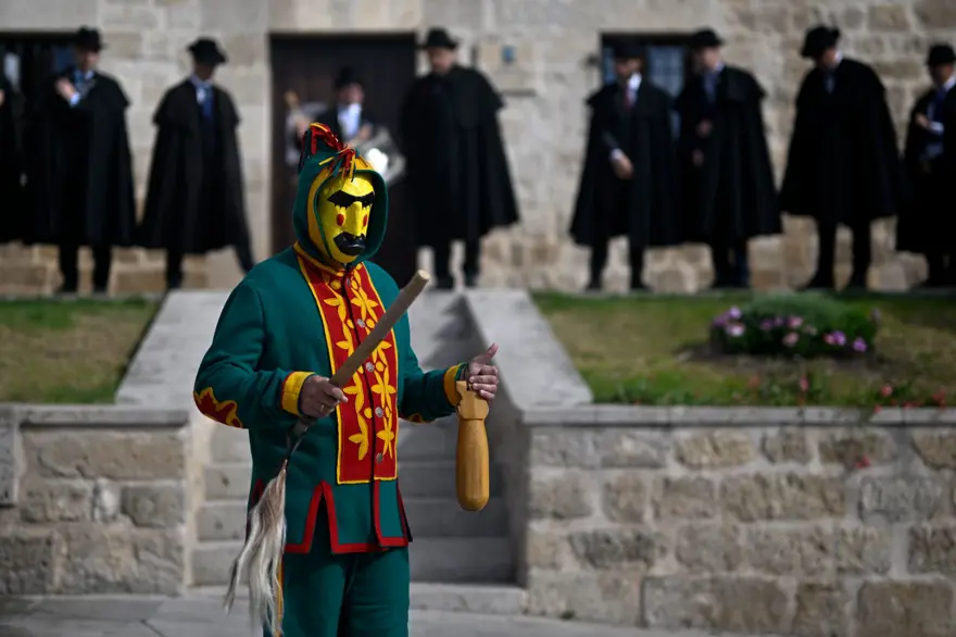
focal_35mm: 50
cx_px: 478
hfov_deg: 39.6
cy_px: 318
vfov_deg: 27.0
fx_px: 1327
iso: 100
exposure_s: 1/20000
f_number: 1.2
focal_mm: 50
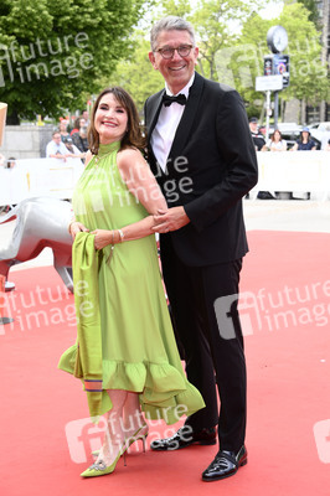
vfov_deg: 28.1
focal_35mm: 72
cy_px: 248
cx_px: 165
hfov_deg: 18.9
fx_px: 992
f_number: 5.6
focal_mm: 72
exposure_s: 1/250
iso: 640
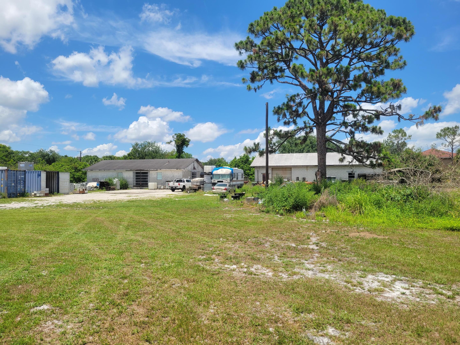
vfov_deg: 53.1
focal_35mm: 26
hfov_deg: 67.3
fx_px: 346
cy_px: 172
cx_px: 230
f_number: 1.8
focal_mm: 5.4
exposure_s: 1/2961
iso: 40
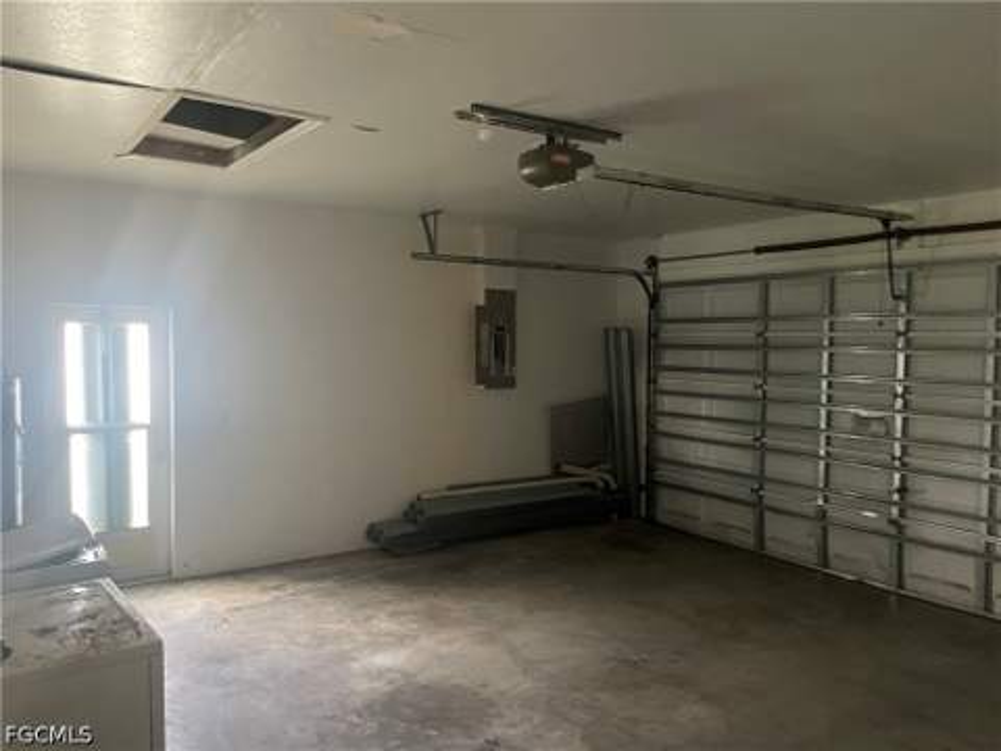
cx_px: 500
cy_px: 376
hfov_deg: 67.3
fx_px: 752
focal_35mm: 26
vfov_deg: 53.1
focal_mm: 4.2
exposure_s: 1/30
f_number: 1.6
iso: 800
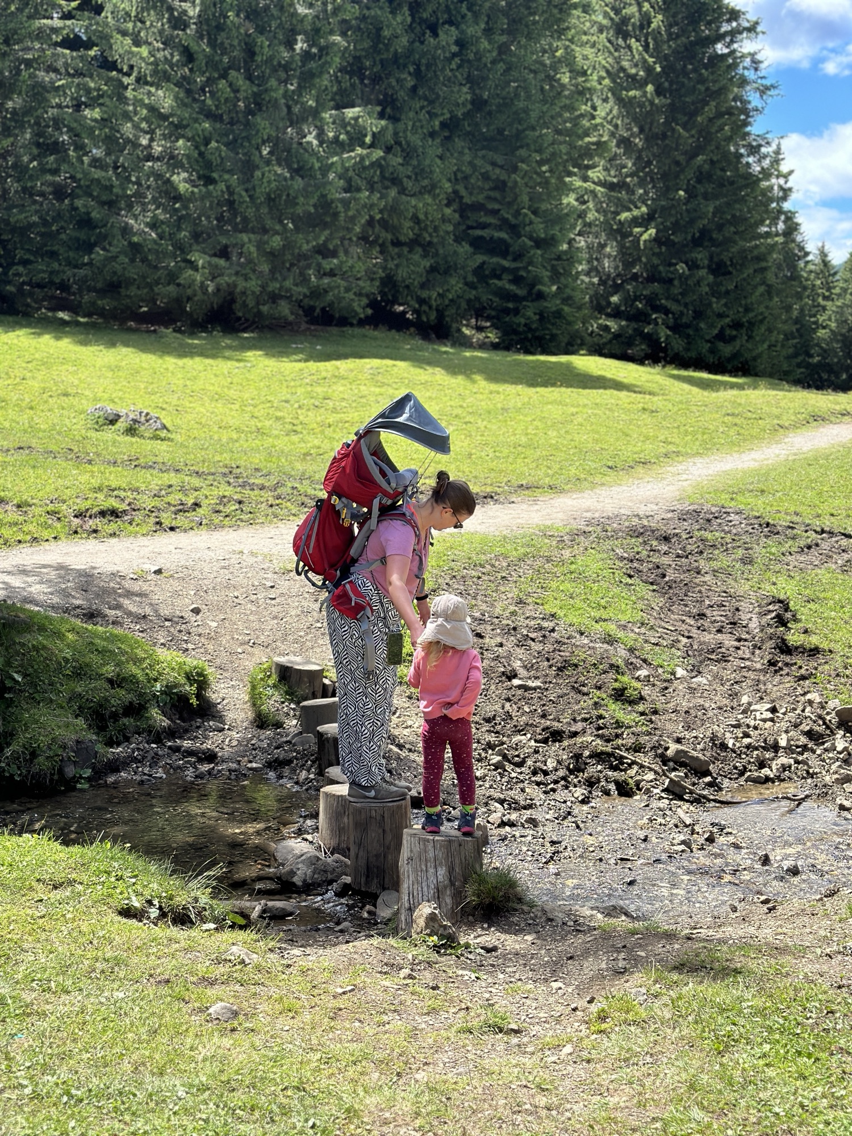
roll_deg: +1.0
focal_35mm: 48
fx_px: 1575
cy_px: 568
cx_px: 426
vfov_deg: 39.7
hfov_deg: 30.3
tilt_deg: -5.3
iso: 100
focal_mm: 6.86
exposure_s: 1/2469
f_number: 1.78
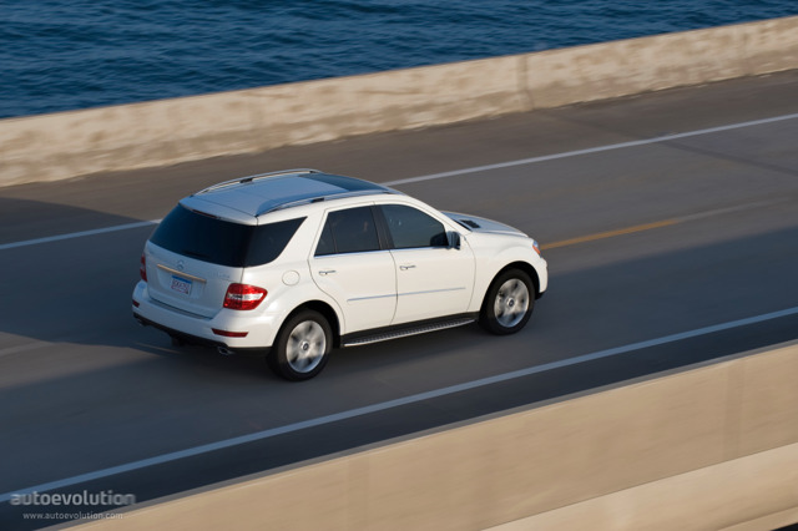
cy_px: 266
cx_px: 399
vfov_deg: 11.0
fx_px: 2769
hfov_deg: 16.4
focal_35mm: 125
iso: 100
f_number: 10
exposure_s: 1/80
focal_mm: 125
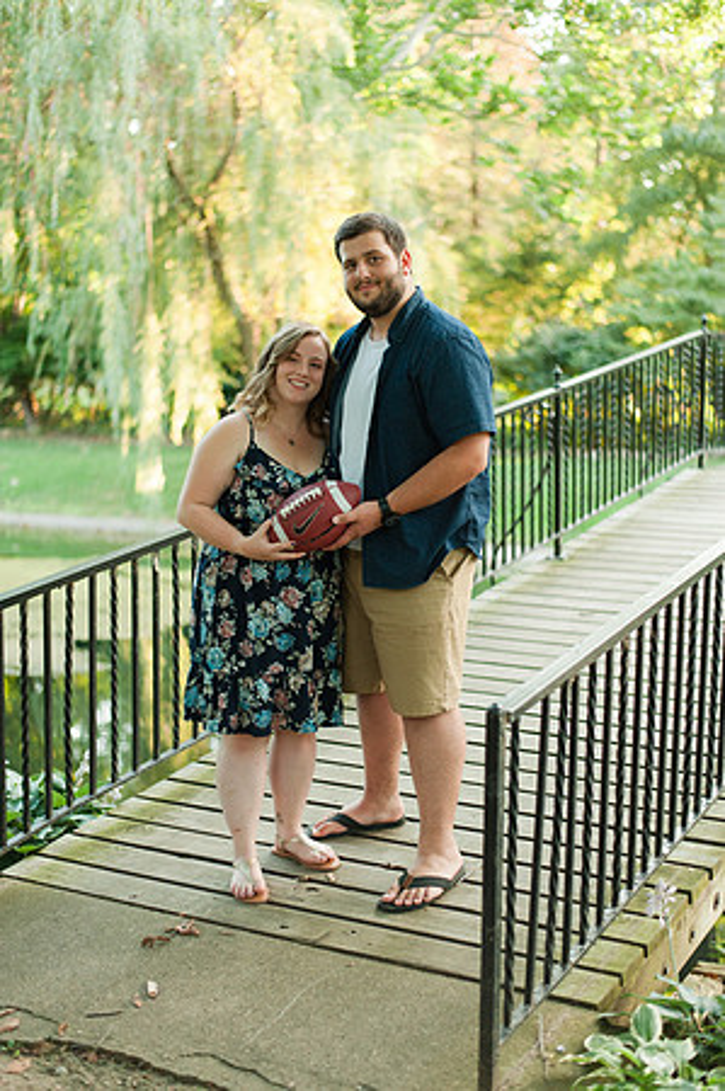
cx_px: 362
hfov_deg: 26.9
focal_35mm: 50
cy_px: 546
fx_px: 1514
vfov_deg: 39.6
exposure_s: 1/500
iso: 640
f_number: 1.8
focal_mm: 50
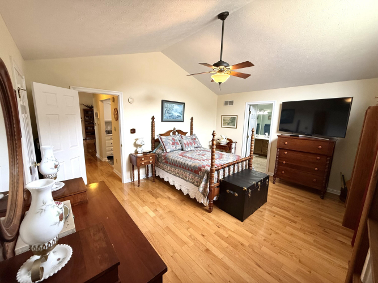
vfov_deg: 85.7
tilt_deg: -8.4
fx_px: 153
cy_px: 142
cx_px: 189
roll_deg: -1.7
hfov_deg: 102.1
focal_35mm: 14
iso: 160
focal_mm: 2.22
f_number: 2.2
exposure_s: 1/99
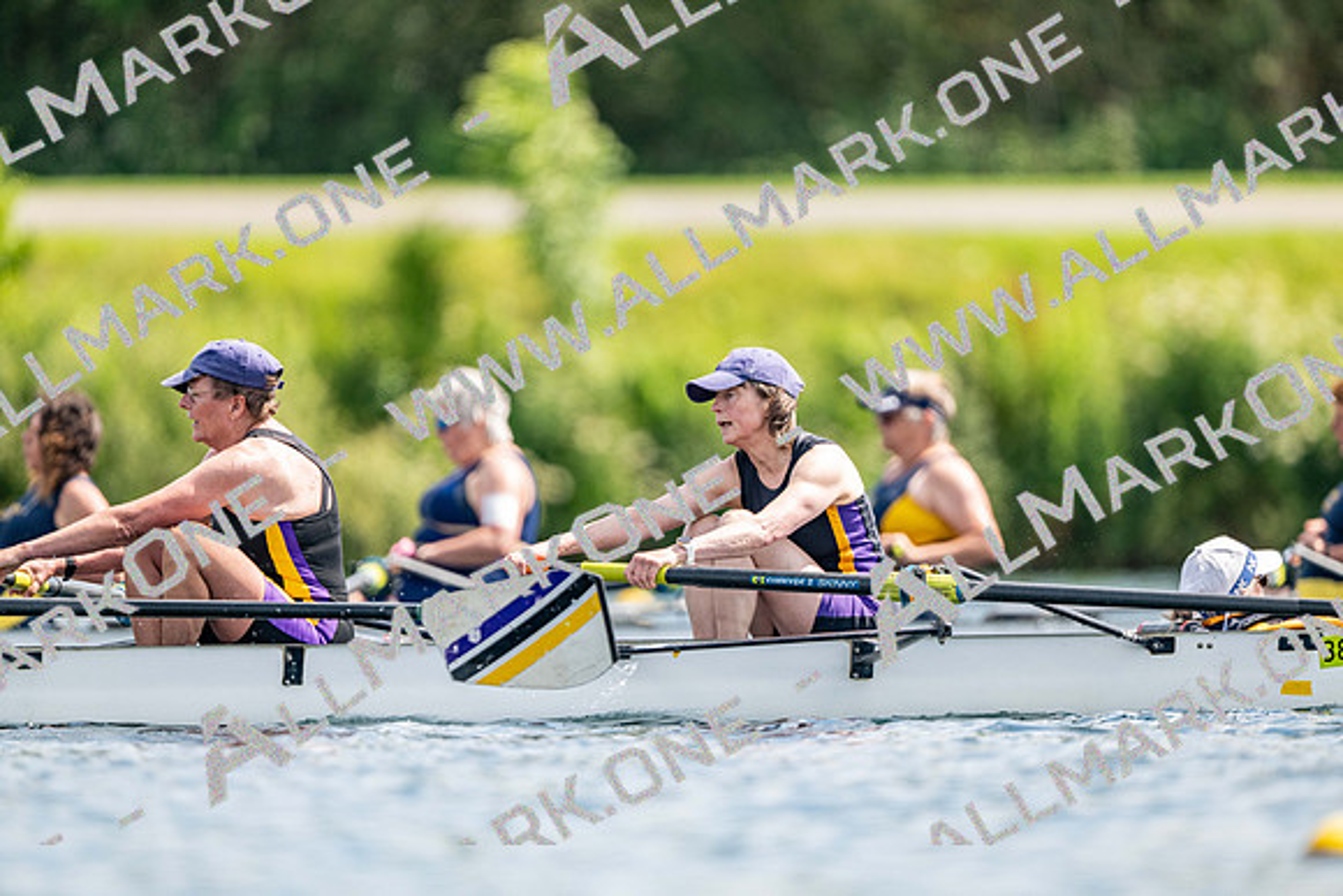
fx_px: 22388
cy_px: 448
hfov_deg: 3.4
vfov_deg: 2.3
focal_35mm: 600
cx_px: 672
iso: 500
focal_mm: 600
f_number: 4
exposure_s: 1/2500
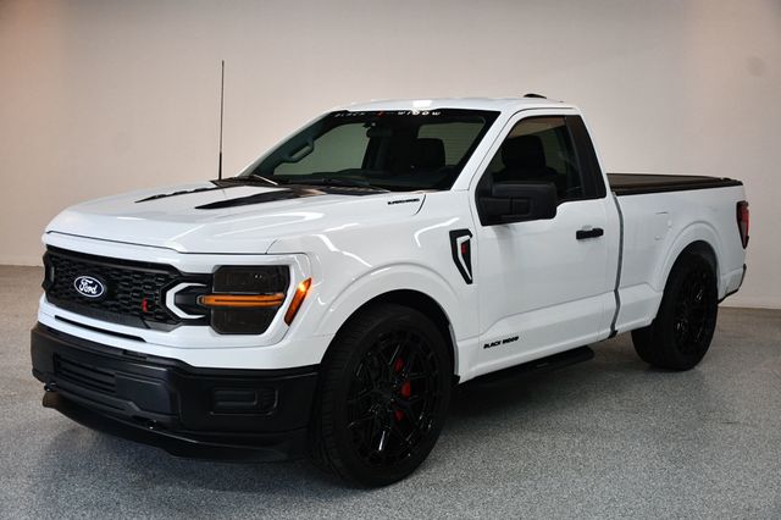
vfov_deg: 33.4
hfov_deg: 48.5
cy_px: 260
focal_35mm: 40
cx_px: 390
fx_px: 867
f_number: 4
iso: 1000
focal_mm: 27
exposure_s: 1/125
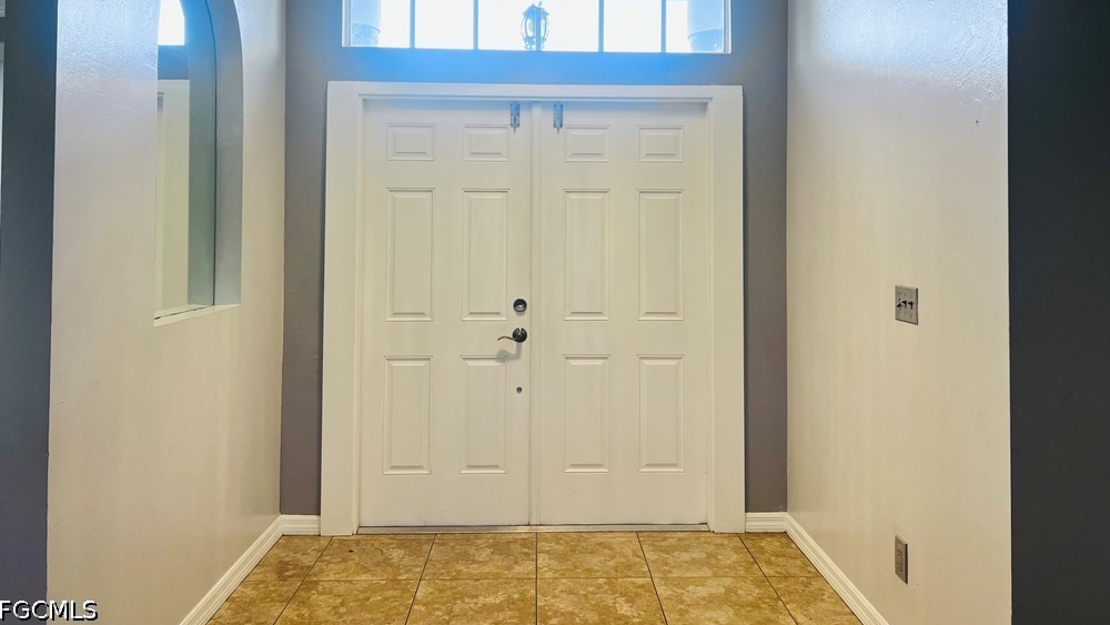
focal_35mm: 29
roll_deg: -0.3
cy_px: 202
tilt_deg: +0.8
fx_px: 854
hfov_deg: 66.1
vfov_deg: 39.7
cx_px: 561
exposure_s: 1/120
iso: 50
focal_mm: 5.7
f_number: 1.5
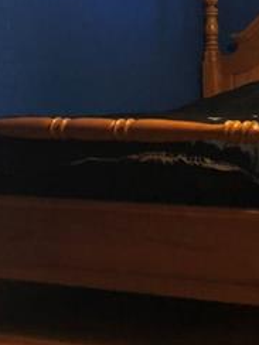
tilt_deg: -0.5
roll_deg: +0.2
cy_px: 75
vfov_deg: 22.0
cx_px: 376
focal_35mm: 88
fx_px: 878
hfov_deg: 15.6
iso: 100
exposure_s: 1/4
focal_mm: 3.99
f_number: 1.8
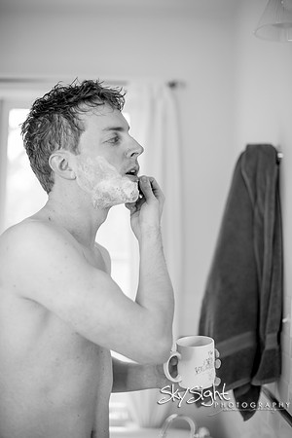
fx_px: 608
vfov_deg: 39.6
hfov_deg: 27.0
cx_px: 146
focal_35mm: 50
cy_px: 219
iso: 250
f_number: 2
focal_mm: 50
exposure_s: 1/250
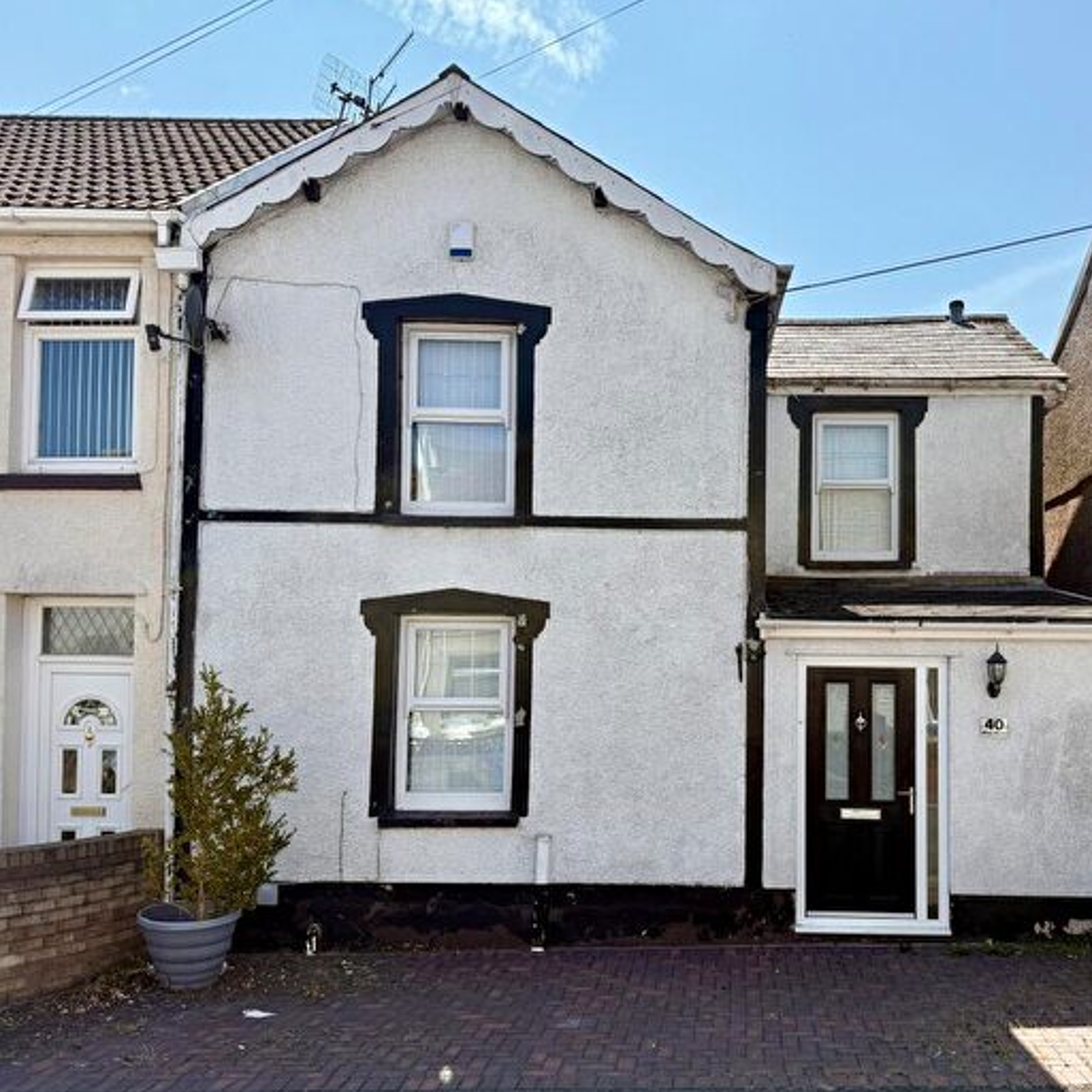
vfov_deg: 55.6
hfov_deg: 55.0
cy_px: 543
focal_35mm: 29
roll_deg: -0.9
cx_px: 678
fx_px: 1035
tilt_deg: +5.5
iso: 100
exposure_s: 1/4673
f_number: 1.78
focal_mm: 6.76
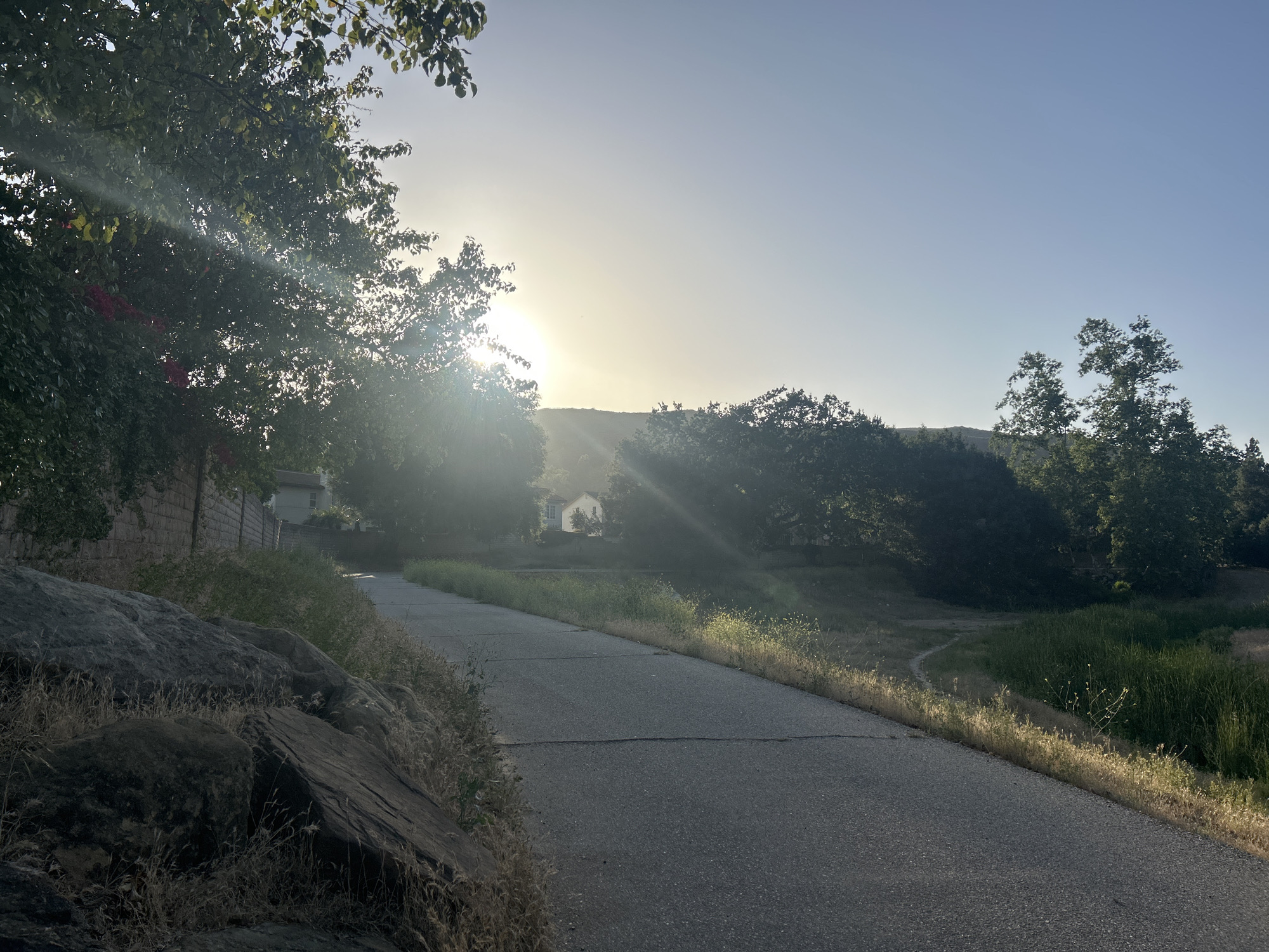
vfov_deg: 53.1
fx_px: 953
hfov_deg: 67.3
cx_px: 634
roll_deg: +0.3
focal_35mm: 26
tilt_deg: +5.2
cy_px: 476
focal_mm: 5.7
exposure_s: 1/6579
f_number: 1.5
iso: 50
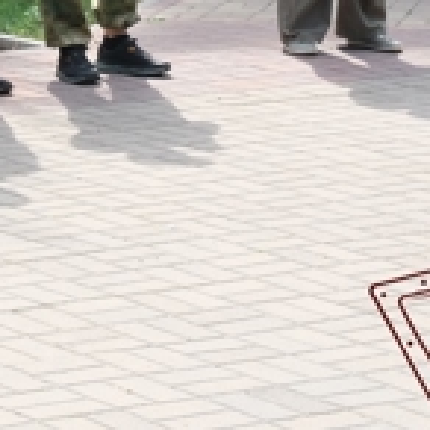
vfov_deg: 9.1
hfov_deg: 8.7
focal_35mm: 188
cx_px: -486
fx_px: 2642
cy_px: -194
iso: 320
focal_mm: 28.9
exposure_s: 1/220
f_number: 5.6
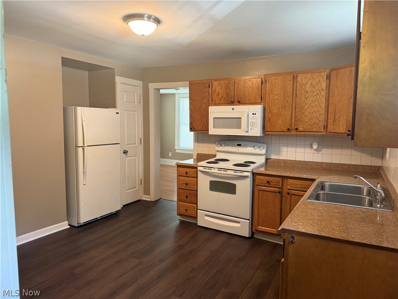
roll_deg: -1.0
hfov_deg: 71.6
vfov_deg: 56.8
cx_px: 199
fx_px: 276
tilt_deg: -6.1
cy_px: 150
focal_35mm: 24
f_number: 1.78
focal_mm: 6.76
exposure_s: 1/60
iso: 250
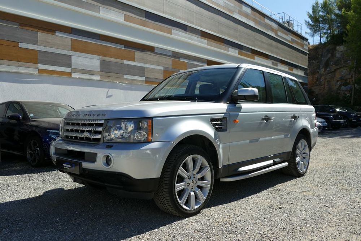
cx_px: 180
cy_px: 120
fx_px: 291
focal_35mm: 29
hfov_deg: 63.7
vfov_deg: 45.0
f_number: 3
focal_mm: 10.6
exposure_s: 1/1300
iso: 125
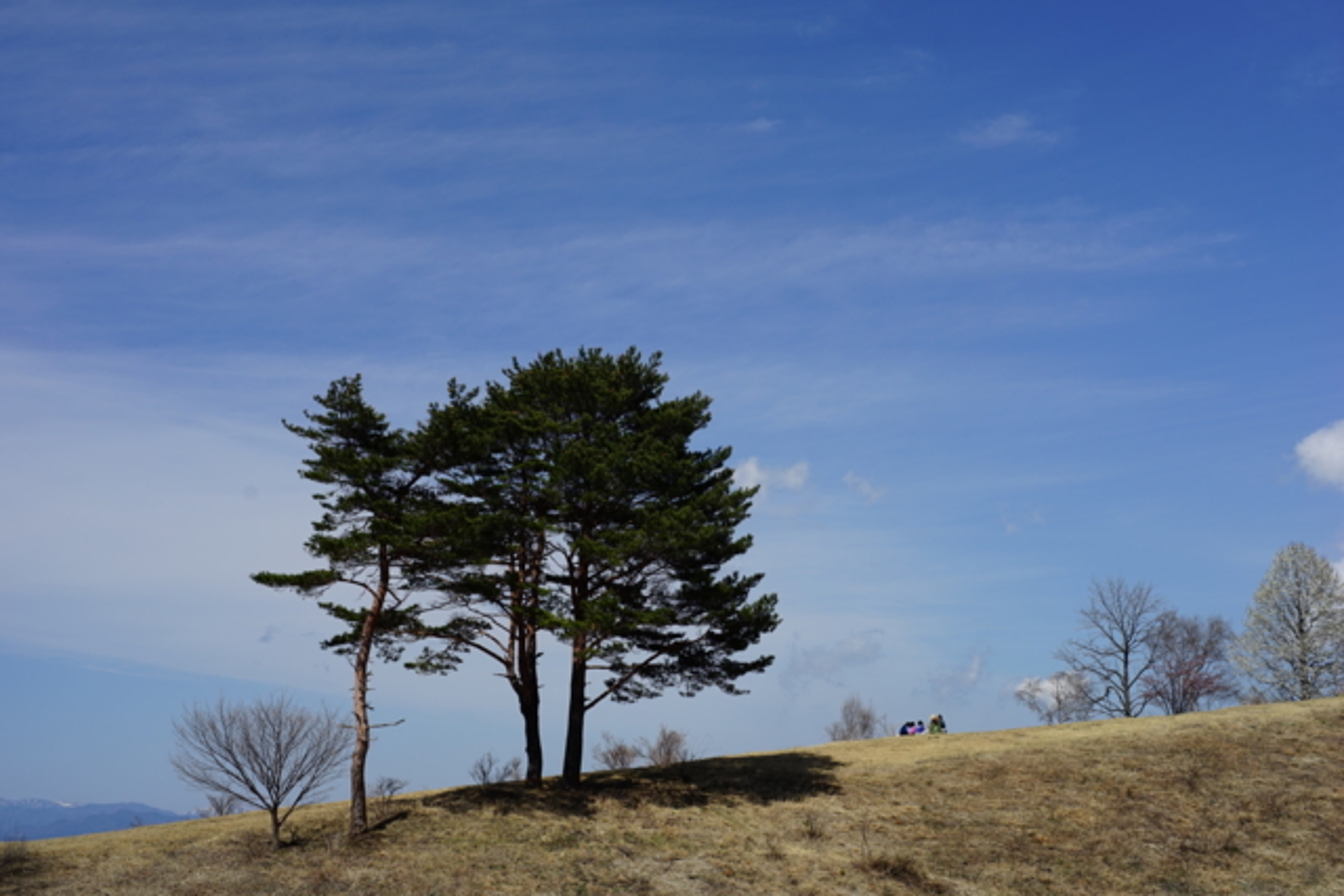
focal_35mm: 50
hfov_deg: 39.6
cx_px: 672
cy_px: 448
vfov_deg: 27.0
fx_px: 1867
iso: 100
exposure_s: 1/400
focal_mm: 50
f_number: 8
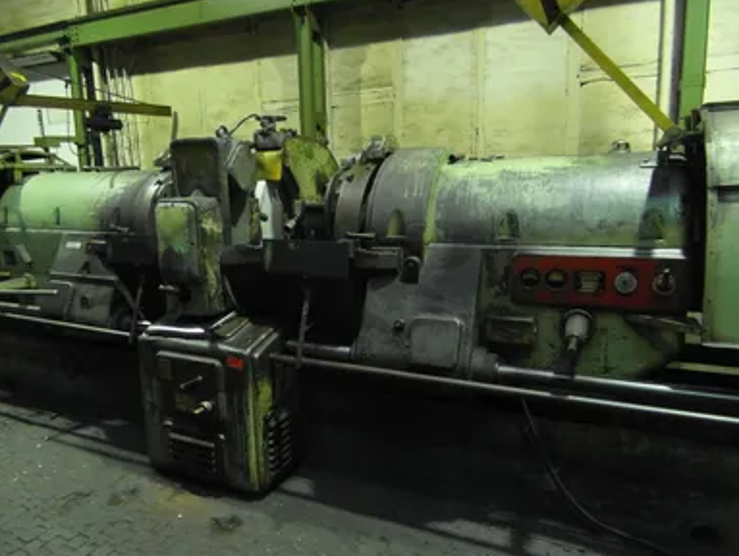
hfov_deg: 71.5
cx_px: 361
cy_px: 286
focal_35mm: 24
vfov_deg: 56.9
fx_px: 513
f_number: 2.8
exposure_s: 1/30
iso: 800
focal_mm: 4.1
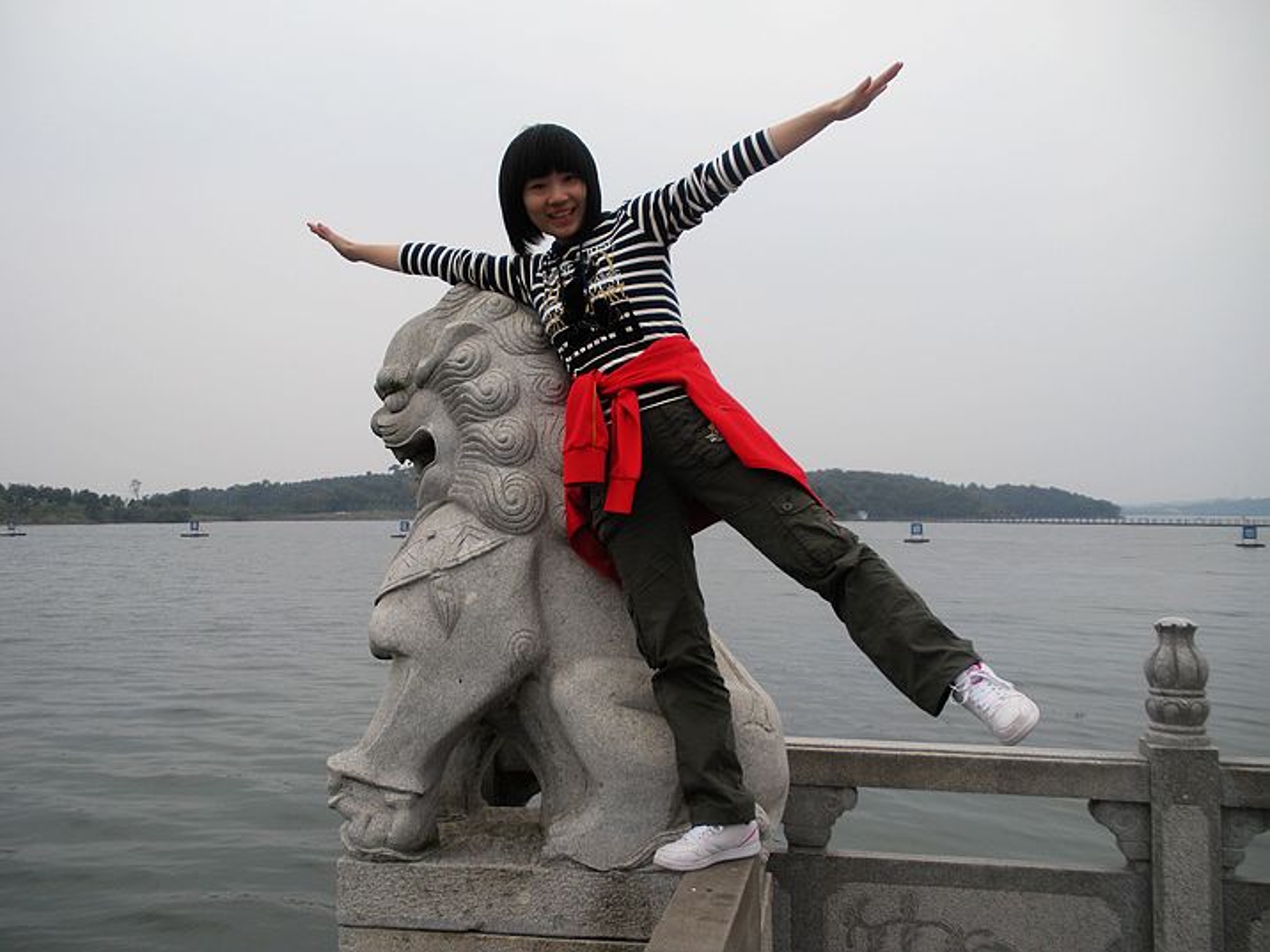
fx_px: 1321
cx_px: 635
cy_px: 476
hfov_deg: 51.4
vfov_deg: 39.7
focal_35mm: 36
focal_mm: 6.3
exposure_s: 1/122
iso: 64
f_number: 3.5
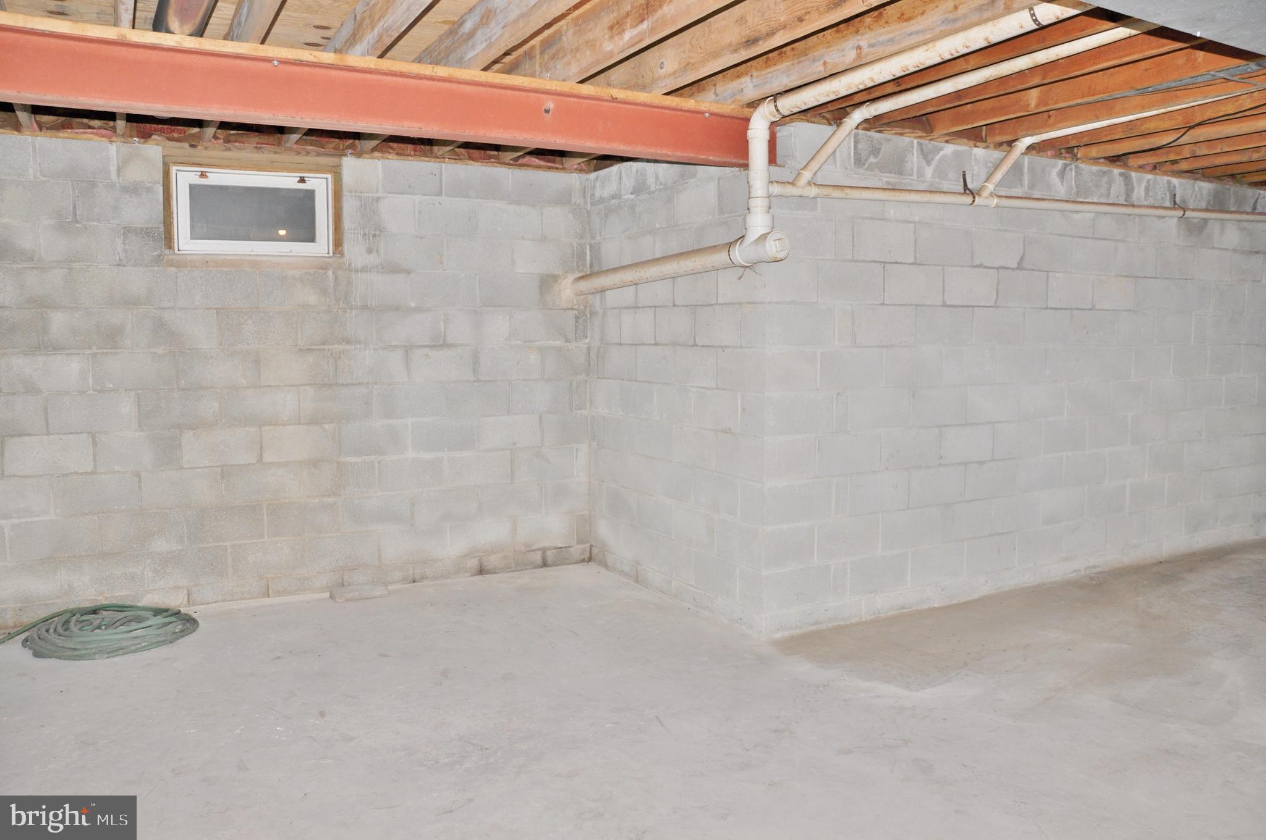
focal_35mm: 27
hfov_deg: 67.4
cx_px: 633
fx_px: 948
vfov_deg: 47.8
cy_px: 420
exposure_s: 1/60
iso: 200
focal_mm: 18
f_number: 5.6
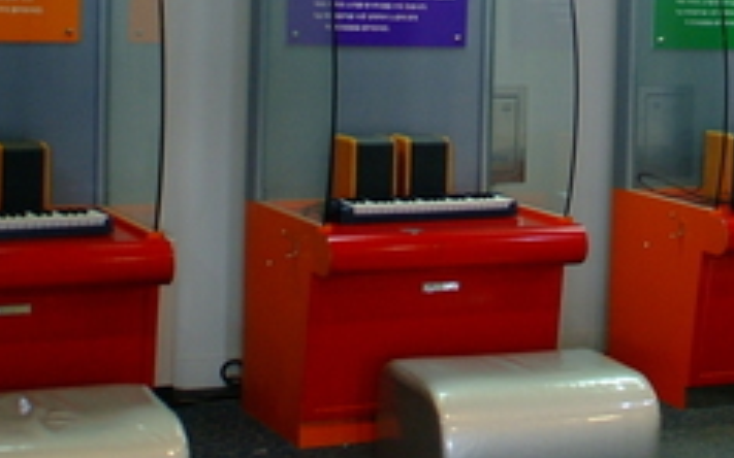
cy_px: 50
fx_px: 1800
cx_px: 763
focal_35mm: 90
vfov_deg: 14.4
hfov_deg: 22.0
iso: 400
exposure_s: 1/45
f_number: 3.3
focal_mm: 20
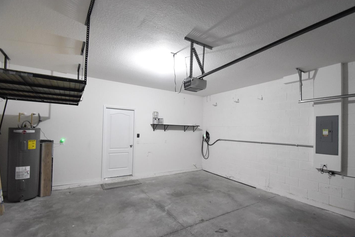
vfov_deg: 70.3
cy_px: 128
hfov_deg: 92.8
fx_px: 168
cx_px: 199
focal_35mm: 17
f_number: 3.5
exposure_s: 1/60
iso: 4000
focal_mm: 10
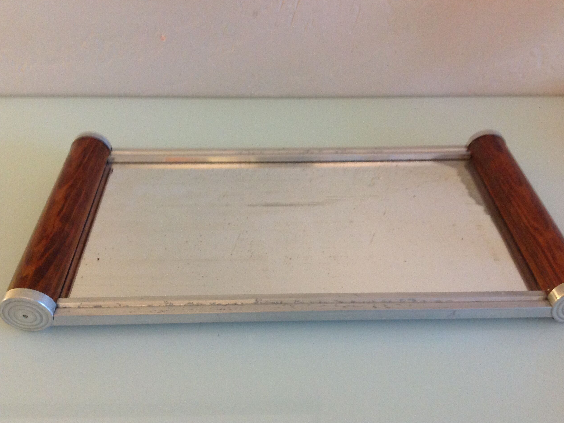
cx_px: 278
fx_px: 587
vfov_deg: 39.7
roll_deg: -1.1
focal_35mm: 36
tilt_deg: -40.8
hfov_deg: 51.4
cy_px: 215
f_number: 2.4
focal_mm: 4.28
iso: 250
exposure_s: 1/17
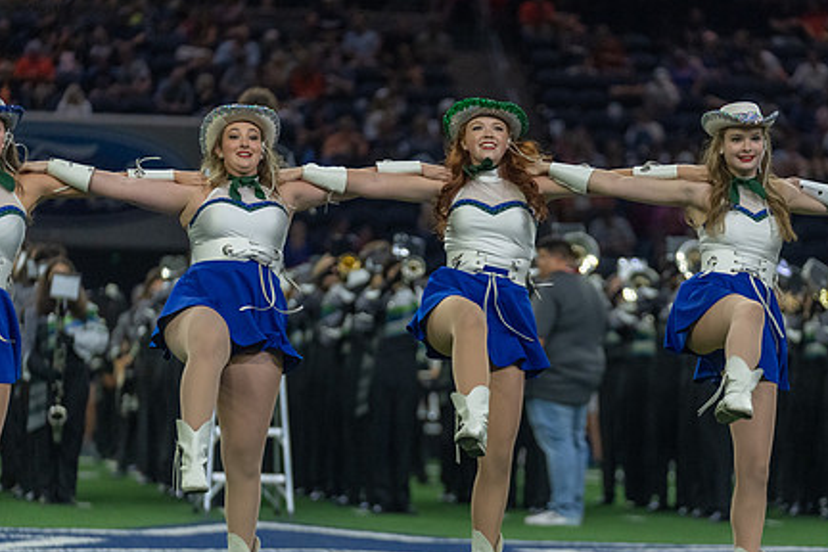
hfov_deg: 9.5
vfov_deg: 6.4
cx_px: 508
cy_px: 367
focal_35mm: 216
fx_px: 4968
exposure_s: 1/1250
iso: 4000
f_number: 2.8
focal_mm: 161
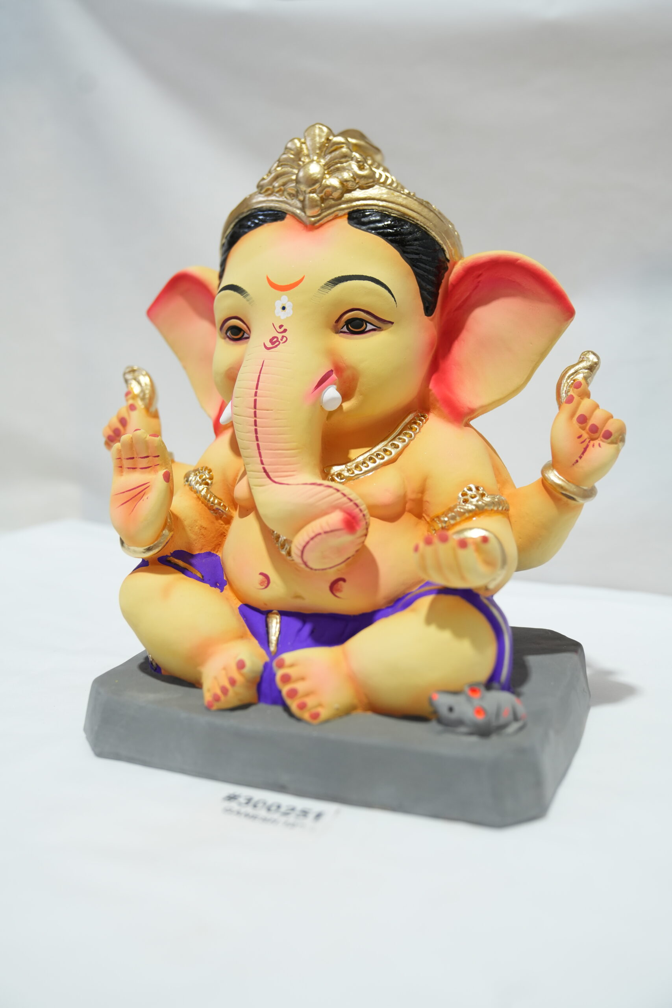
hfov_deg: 35.1
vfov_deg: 50.7
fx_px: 1064
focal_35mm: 38
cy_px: 504
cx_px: 336
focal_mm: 38
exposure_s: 1/200
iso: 800
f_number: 3.5
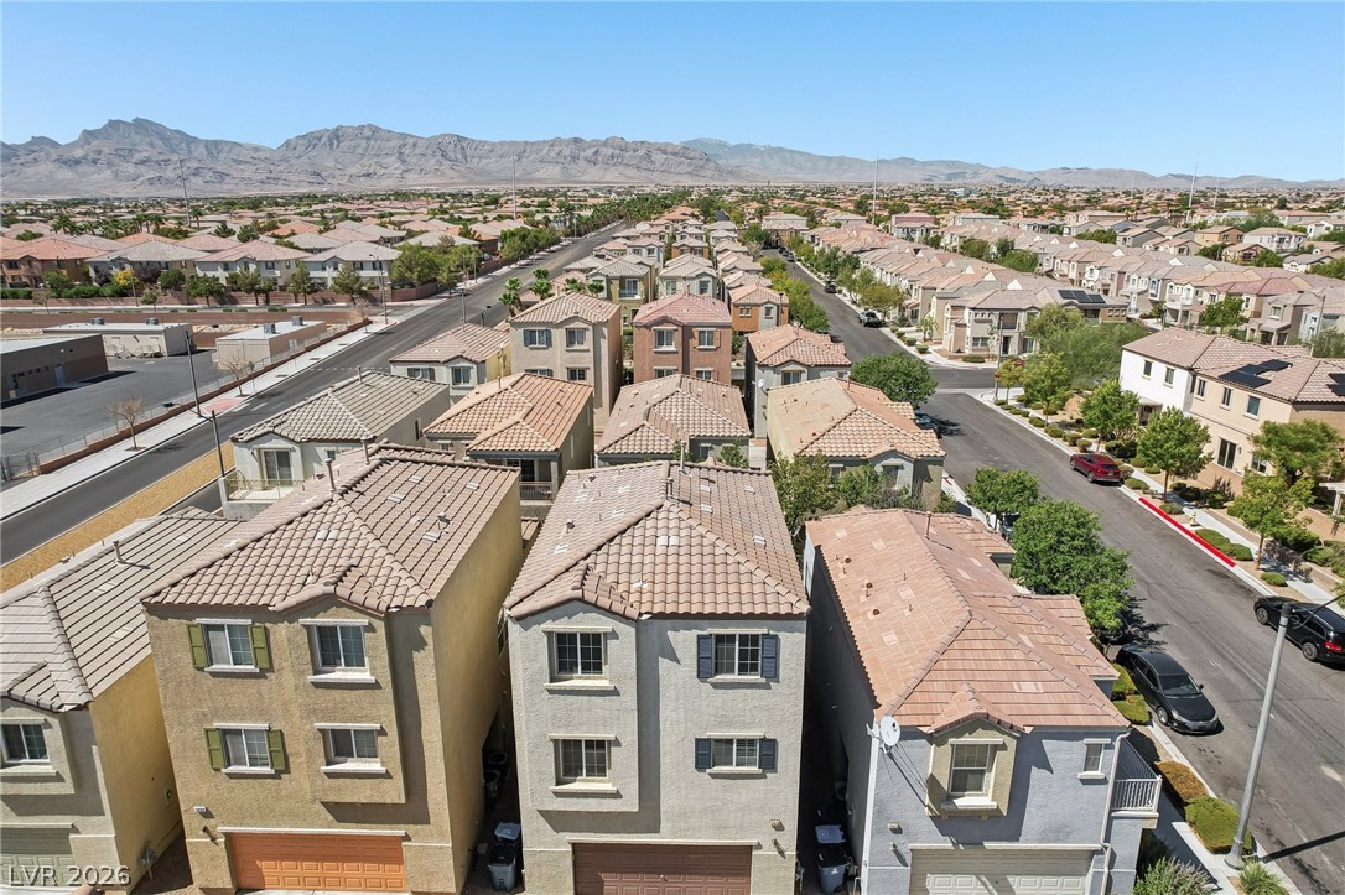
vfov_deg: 57.2
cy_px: 448
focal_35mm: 22
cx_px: 672
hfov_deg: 78.6
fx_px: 822
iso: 120
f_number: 2.8
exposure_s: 1/1600
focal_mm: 8.4
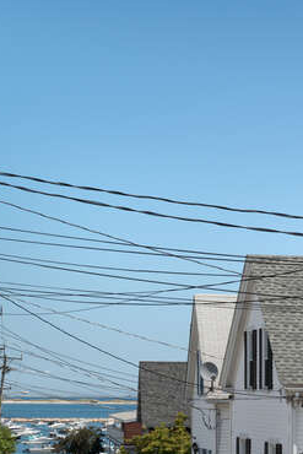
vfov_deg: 15.2
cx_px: 25
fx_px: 1690
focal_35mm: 134
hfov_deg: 10.2
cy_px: 341
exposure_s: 1/320
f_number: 9
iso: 100
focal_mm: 62
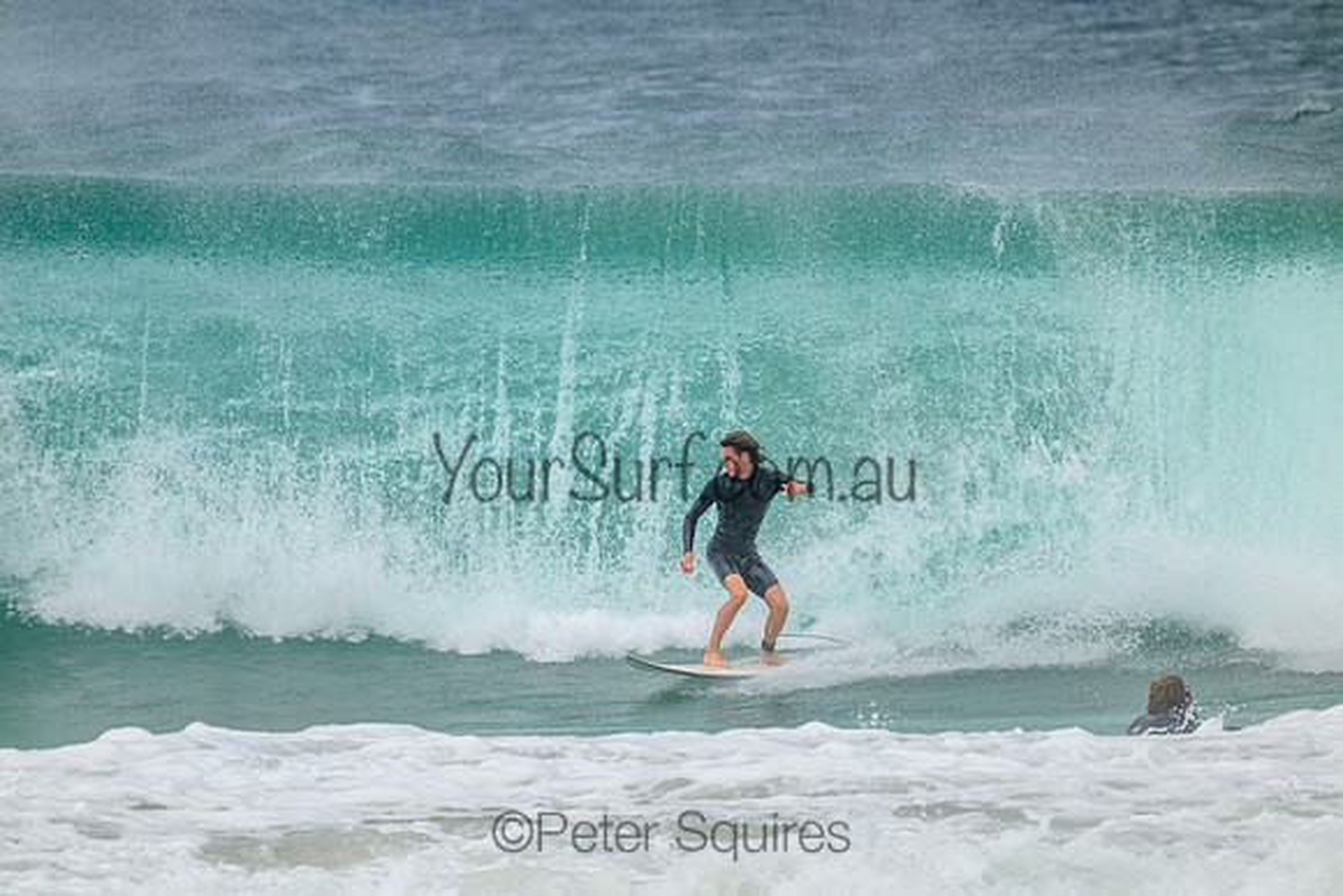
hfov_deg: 2.6
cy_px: 448
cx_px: 672
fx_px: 29850
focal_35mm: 800
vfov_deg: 1.7
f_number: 11
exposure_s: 1/2000
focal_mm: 800
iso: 1400
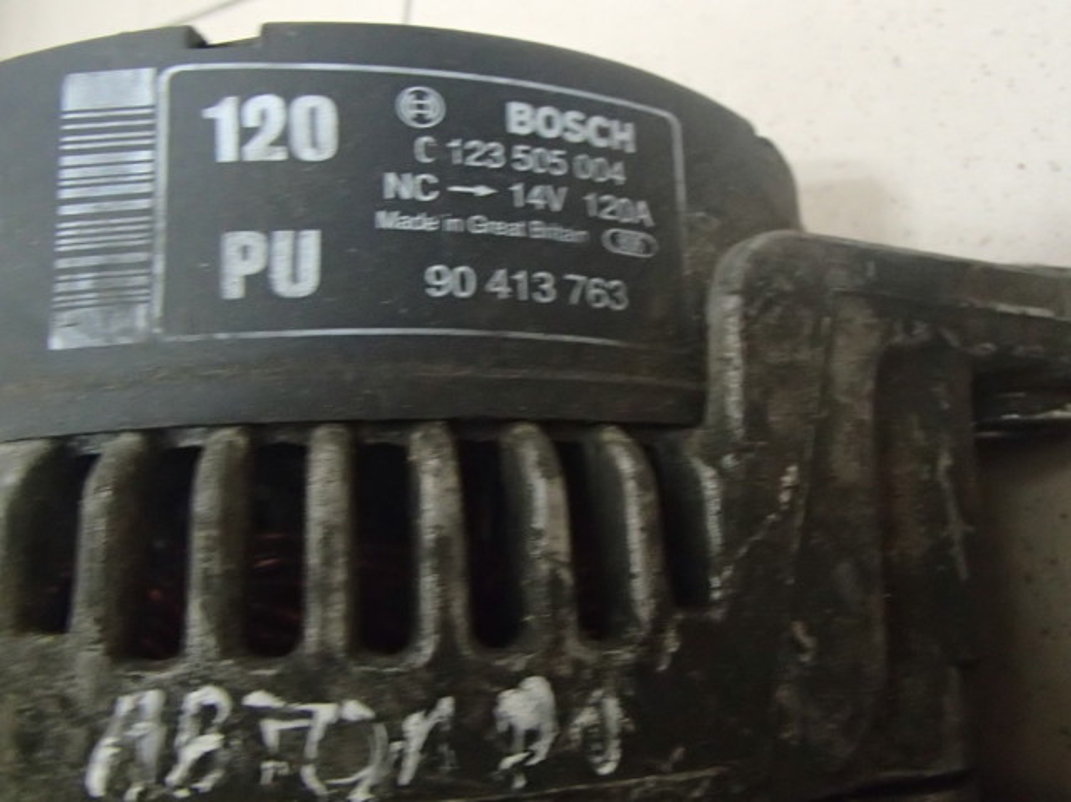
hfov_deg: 50.2
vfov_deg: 38.6
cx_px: 536
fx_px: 1144
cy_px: 401
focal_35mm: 37
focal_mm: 6.64
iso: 1600
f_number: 4.7
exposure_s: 1/8
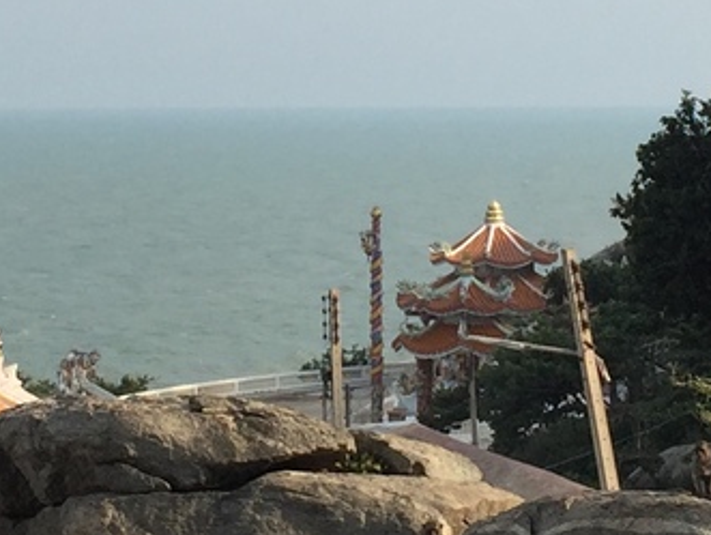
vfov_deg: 10.6
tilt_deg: +0.3
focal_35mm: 140
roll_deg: +0.4
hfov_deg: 14.1
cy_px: 129
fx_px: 2879
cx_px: 374
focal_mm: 4.15
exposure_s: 1/1980
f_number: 2.2
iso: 32
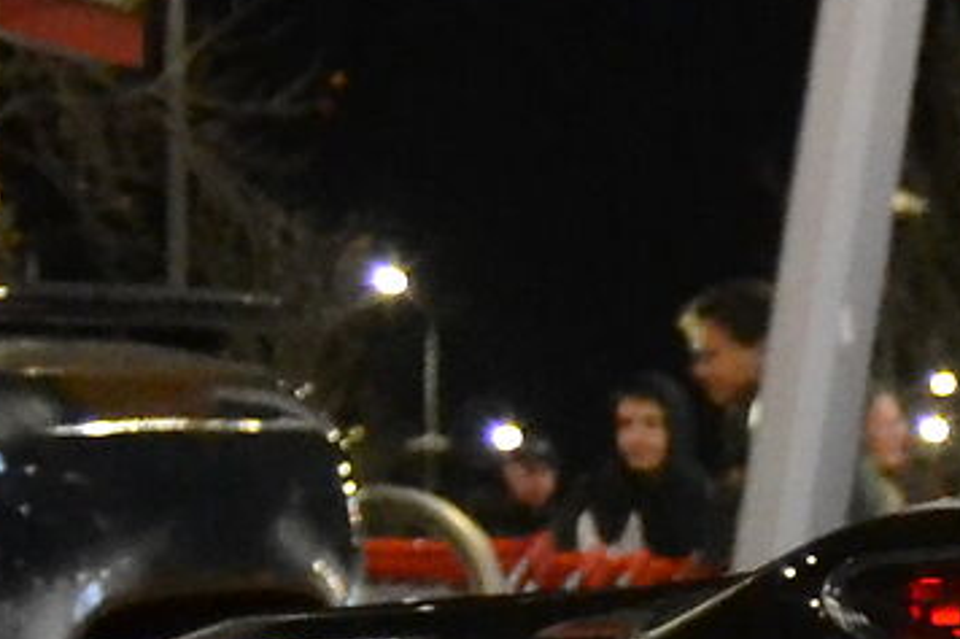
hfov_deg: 7.4
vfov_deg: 5.2
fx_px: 7010
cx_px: 2160
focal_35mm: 263
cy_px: 952
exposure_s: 1/30
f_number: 4
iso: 3200
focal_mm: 26
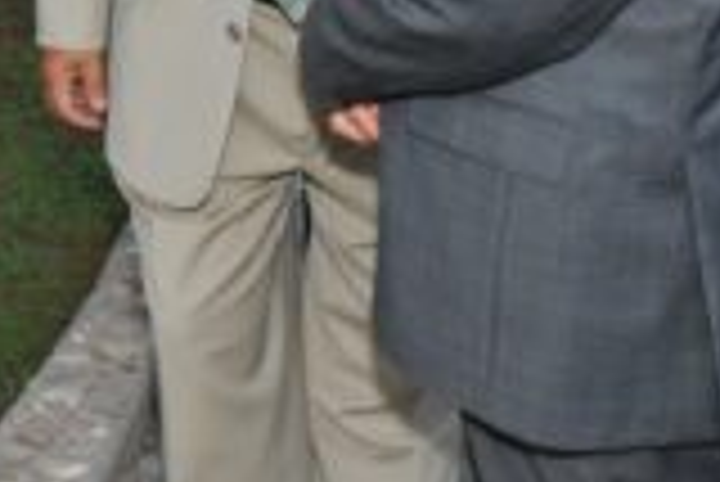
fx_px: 2322
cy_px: -225
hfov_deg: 17.2
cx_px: 0
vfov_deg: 11.4
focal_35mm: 116
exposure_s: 1/160
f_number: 4.5
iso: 400
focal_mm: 31
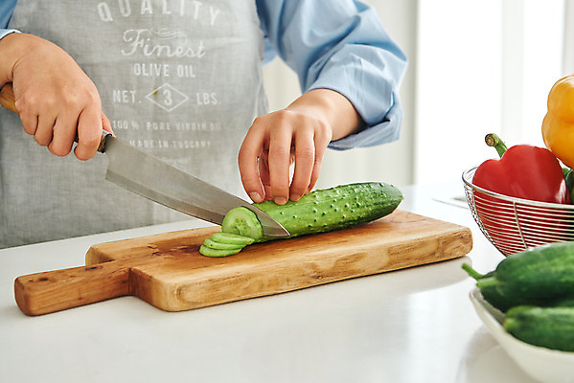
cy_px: 192
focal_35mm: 70
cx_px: 287
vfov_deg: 19.5
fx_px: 1117
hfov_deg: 28.8
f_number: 5.6
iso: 400
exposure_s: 1/320
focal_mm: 70
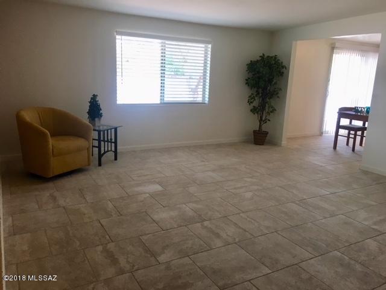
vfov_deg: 48.2
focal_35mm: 29
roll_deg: -2.0
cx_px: 193
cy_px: 145
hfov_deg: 61.7
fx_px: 323
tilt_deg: -12.6
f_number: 2.2
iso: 32
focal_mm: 4.15
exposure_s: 1/30
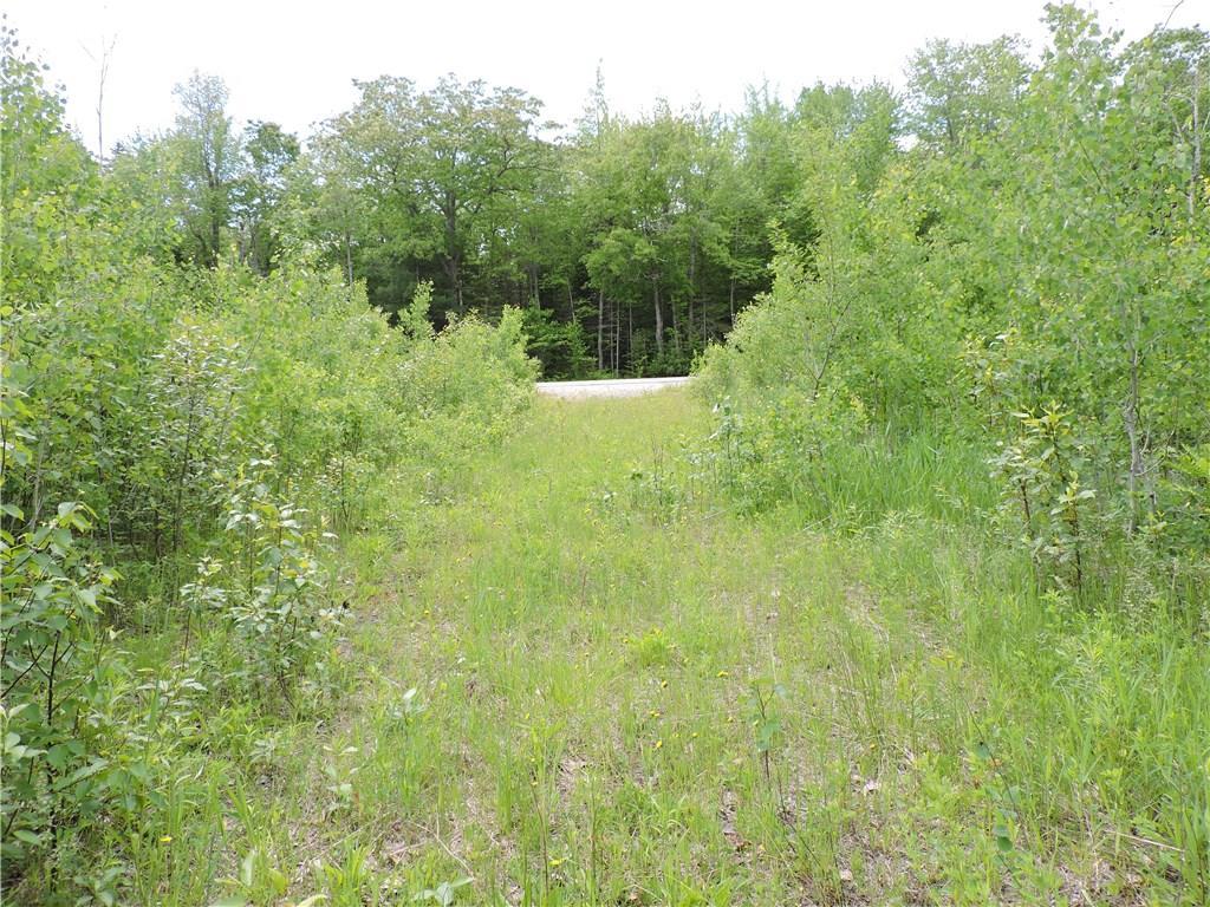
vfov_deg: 56.8
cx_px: 605
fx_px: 839
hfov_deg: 71.6
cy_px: 454
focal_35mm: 24
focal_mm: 4.3
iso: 100
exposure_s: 1/400
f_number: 3
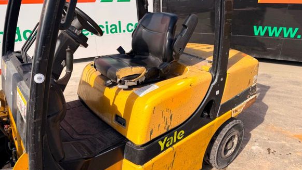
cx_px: 155
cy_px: 86
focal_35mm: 27
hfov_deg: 69.8
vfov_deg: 42.9
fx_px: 216
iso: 80
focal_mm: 6.76
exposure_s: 1/3425
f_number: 1.78
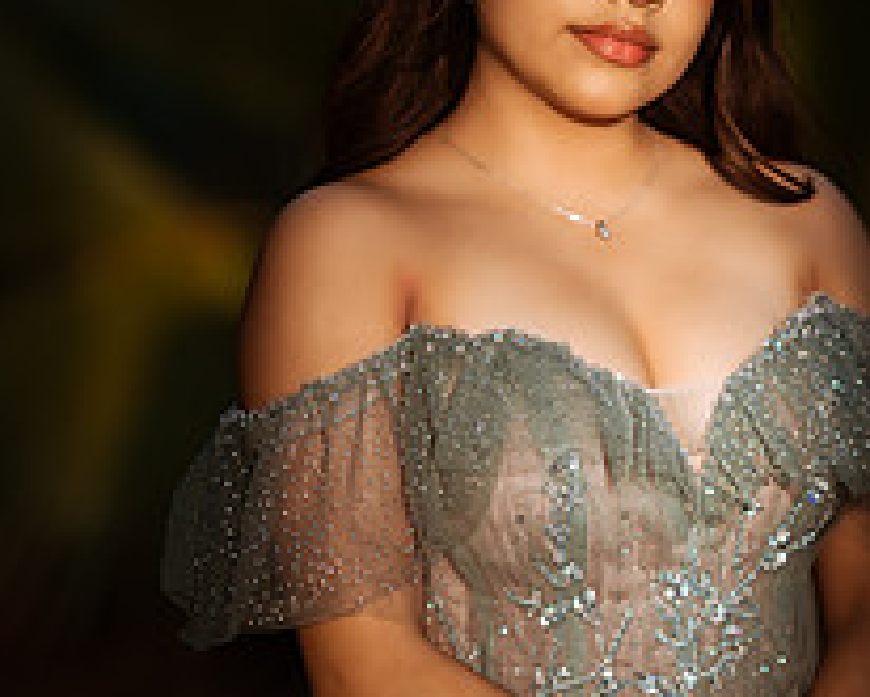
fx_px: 7136
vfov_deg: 5.6
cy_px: 291
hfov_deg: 7.0
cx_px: 583
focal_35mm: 277
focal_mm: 135
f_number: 1.8
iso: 100
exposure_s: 1/3200
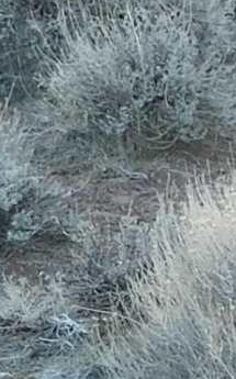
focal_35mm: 425
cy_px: -226
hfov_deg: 3.0
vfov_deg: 4.9
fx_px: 4383
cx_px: -430
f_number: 3.7
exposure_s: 1/50
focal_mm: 8
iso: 125
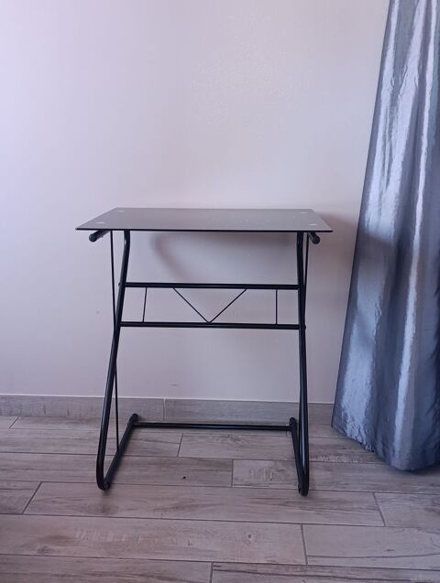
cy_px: 292
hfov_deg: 40.8
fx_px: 591
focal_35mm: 35
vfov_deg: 52.5
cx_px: 220
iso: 1250
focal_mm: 6.14
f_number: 1.6
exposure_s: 1/25
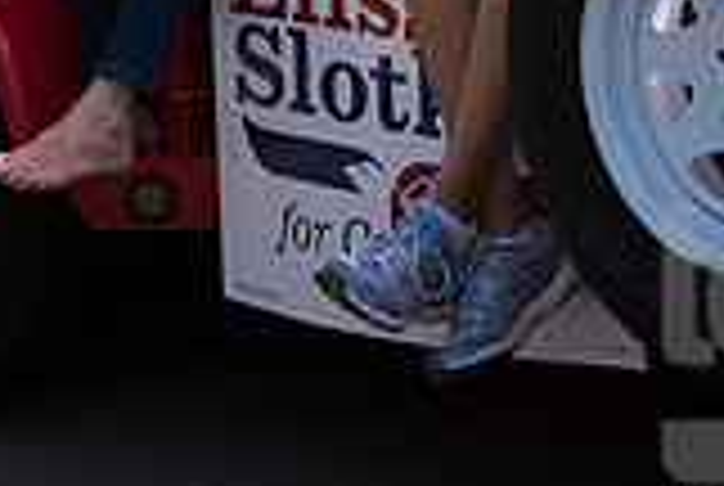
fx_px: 3768
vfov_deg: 7.2
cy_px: -268
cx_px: 162
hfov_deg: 10.9
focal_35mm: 187
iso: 200
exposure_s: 1/500
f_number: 6.3
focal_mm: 52
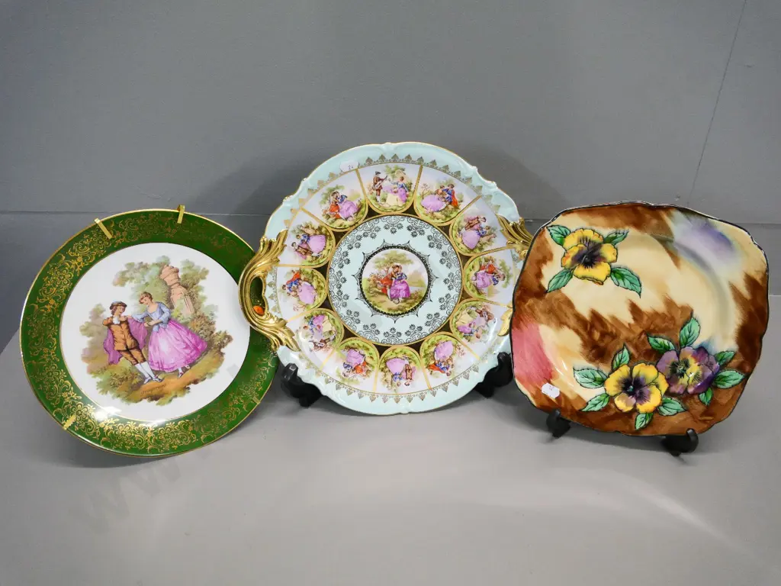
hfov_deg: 60.0
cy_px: 293
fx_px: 677
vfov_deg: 46.8
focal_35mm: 30
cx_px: 390
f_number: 5
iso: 3200
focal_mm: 15
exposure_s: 1/125
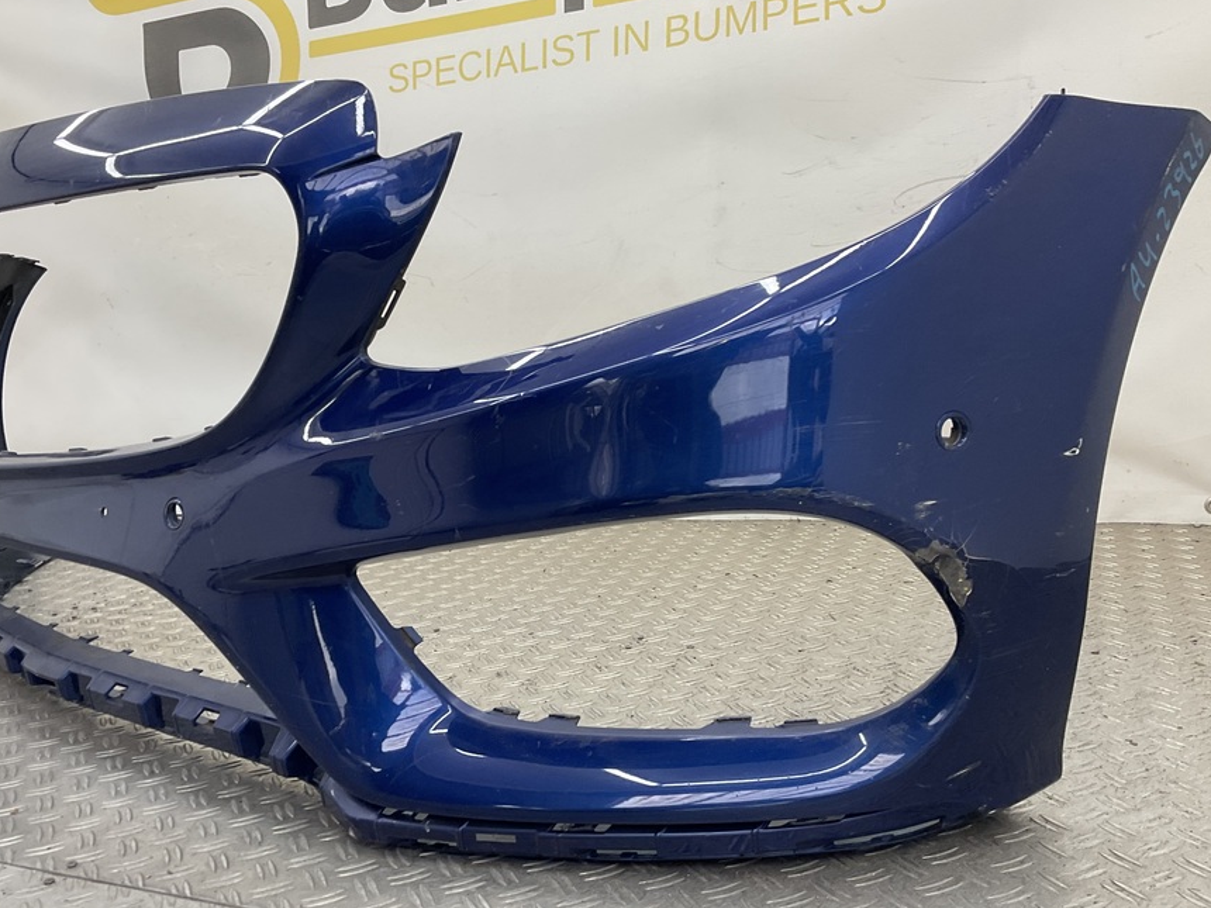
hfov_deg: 53.8
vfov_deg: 41.7
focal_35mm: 34
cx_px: 525
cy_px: 511
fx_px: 1189
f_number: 1.8
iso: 32
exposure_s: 1/120
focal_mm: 3
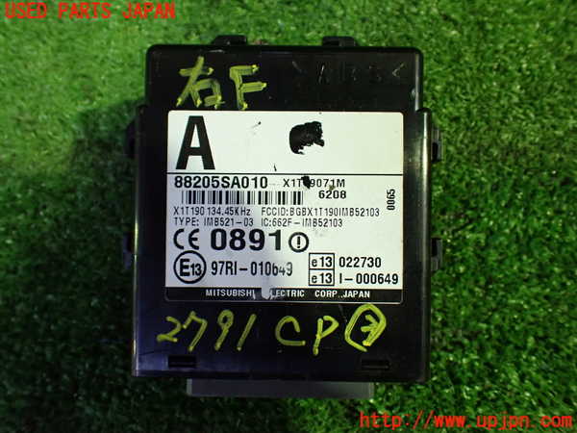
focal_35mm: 30
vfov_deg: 46.8
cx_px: 288
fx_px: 500
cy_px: 216
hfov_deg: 60.0
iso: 800
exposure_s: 1/60
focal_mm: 5.4
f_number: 2.3
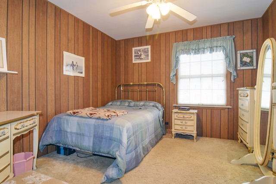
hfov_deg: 90.0
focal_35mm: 18
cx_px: 138
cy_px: 92
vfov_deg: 67.4
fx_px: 138
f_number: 8
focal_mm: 12
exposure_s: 1/4
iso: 200
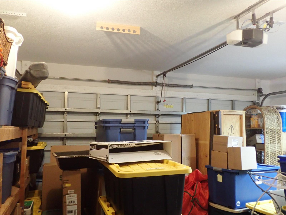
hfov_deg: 56.8
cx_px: 143
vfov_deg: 44.2
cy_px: 108
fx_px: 264
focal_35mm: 32
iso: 800
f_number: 2.4
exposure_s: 1/30
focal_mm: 5.79
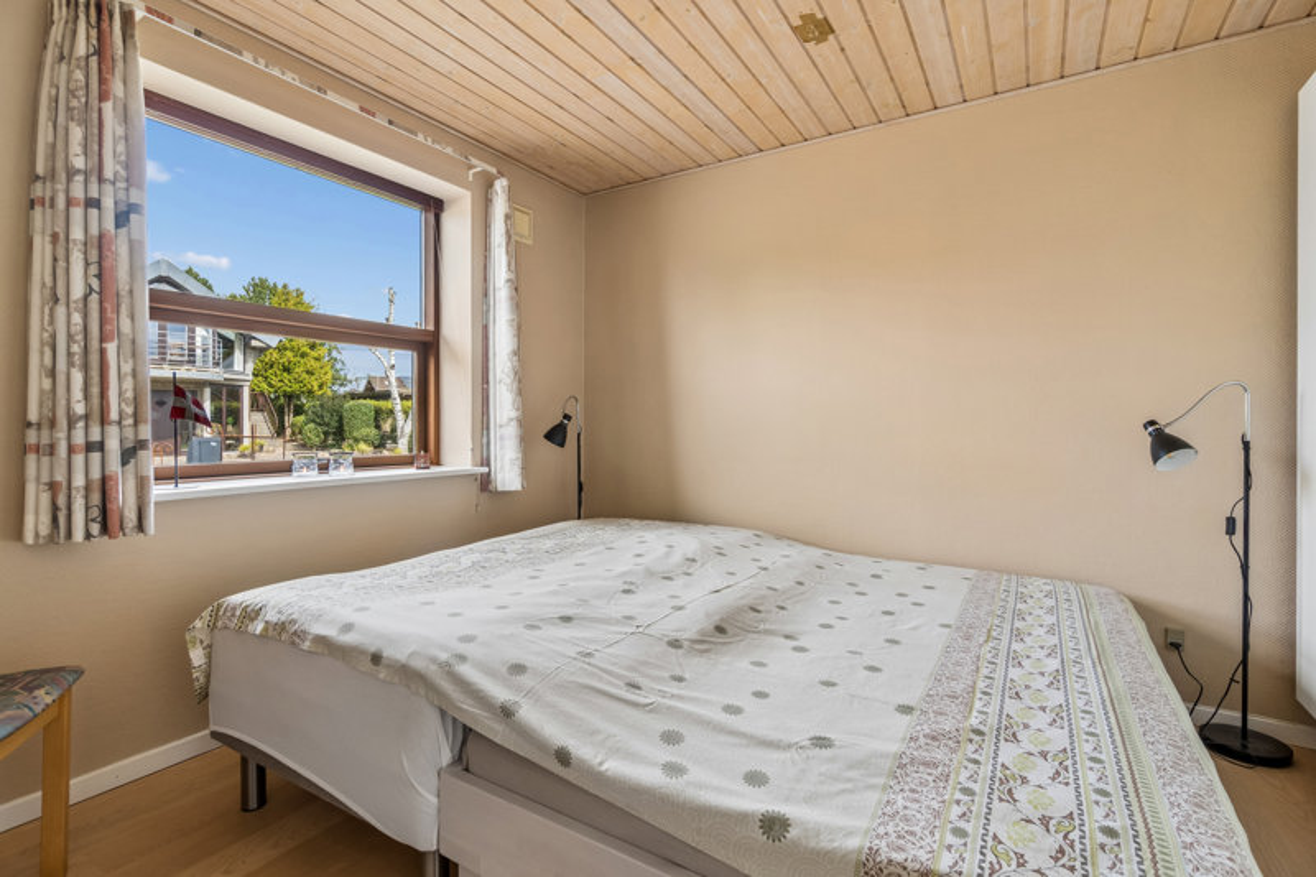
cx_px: 658
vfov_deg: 72.0
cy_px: 438
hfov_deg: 95.0
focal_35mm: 16
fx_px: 603
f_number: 8
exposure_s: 1/25
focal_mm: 11
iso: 200
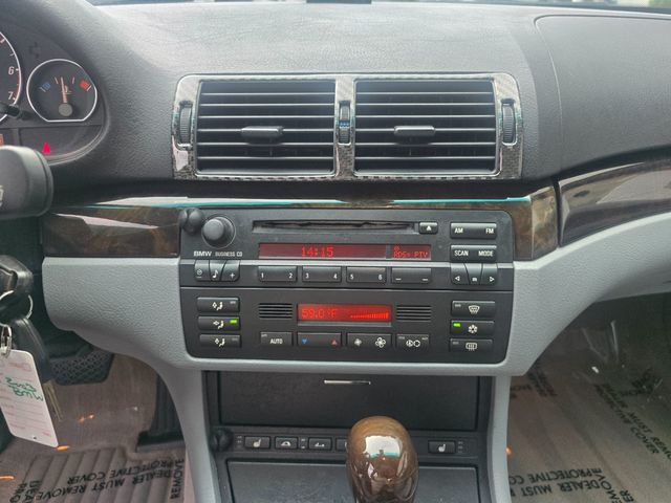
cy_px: 252
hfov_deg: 73.9
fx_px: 446
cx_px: 336
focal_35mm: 23
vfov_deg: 58.9
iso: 125
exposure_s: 1/180
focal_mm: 6.3
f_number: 1.7
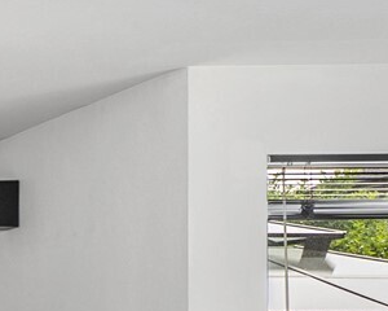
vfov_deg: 17.1
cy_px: 399
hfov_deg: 14.1
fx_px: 976
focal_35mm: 85
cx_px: -572
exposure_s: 1/25
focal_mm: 16
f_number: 7.1
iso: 1000
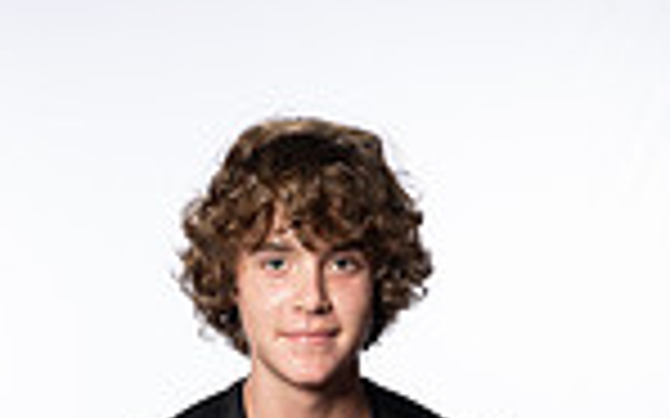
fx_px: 2647
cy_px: 953
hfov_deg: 14.4
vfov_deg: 8.4
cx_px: 184
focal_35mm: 145
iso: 640
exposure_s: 1/250
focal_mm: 47
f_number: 8
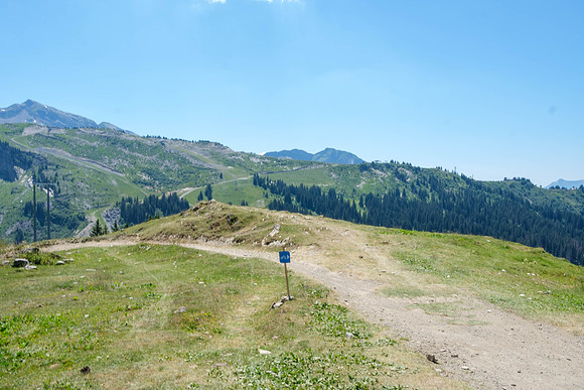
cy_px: 195
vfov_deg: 37.9
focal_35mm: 35
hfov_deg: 54.4
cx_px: 292
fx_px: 568
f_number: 16
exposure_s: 1/30
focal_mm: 23
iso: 160
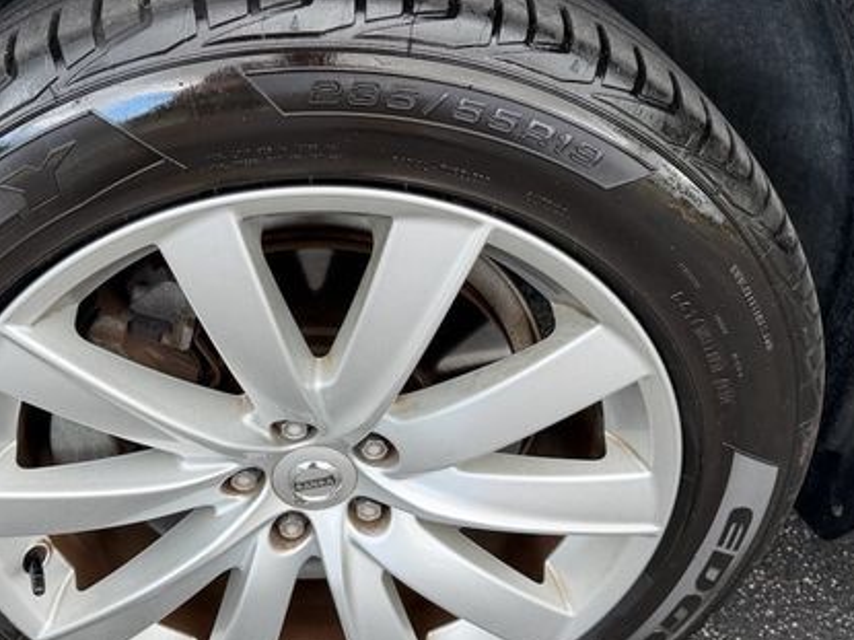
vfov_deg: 38.6
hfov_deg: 49.7
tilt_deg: -35.1
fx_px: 913
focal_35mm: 37
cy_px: 356
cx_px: 325
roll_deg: -0.9
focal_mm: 6.76
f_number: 1.78
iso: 80
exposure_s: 1/216
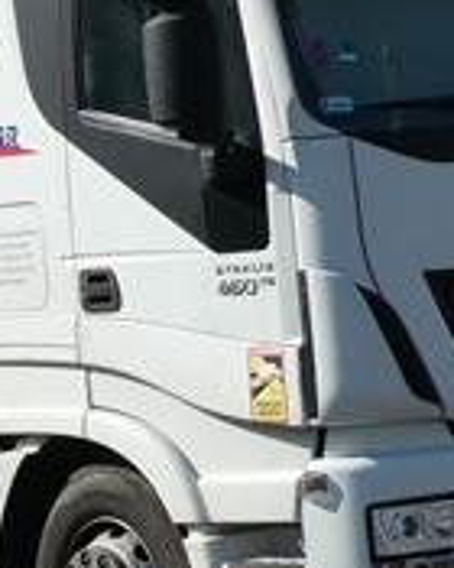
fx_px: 3745
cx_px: -217
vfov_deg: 8.7
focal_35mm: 223
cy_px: 240
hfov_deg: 6.8
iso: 80
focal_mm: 9
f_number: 4.1
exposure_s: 1/640
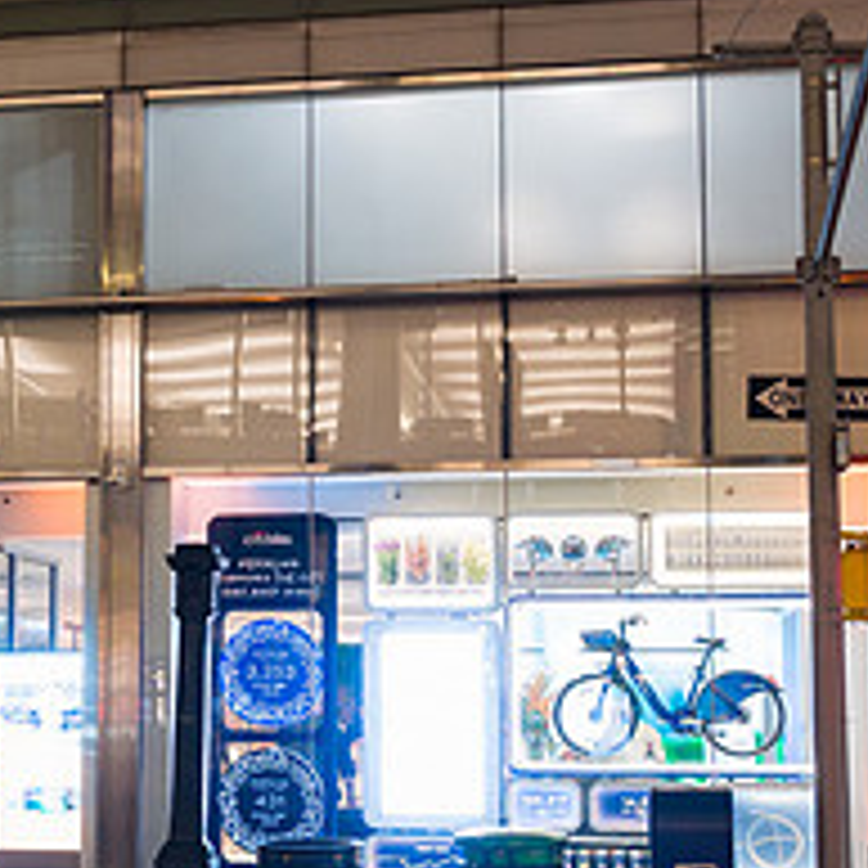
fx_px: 2241
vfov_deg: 21.9
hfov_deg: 21.7
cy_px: 486
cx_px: 193
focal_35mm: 79
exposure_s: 1/40
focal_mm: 30.5
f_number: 3.2
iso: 800
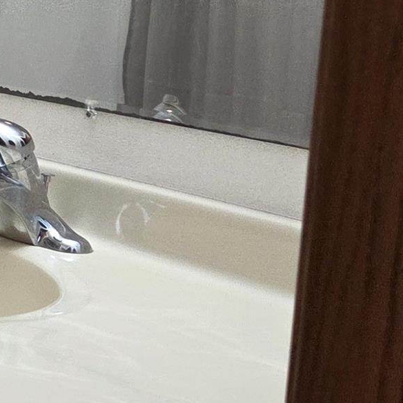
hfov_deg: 13.6
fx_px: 1409
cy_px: 139
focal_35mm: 107
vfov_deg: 16.2
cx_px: -429
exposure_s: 1/120
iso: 200
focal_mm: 5.4
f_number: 1.8
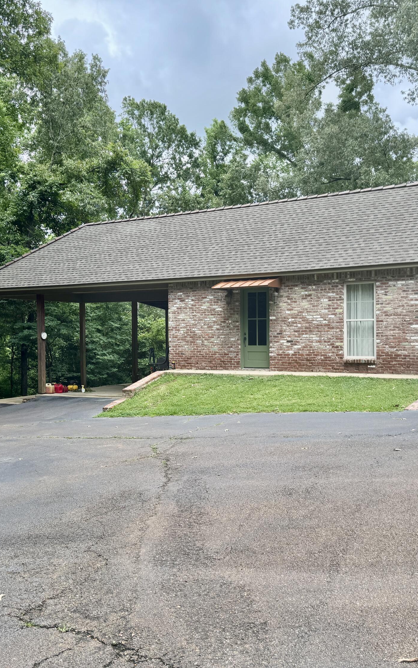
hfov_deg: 37.3
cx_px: 220
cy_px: 334
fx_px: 620
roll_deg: +0.9
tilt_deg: -0.8
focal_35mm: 34
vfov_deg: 56.7
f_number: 1.78
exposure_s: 1/925
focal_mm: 6.76
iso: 80
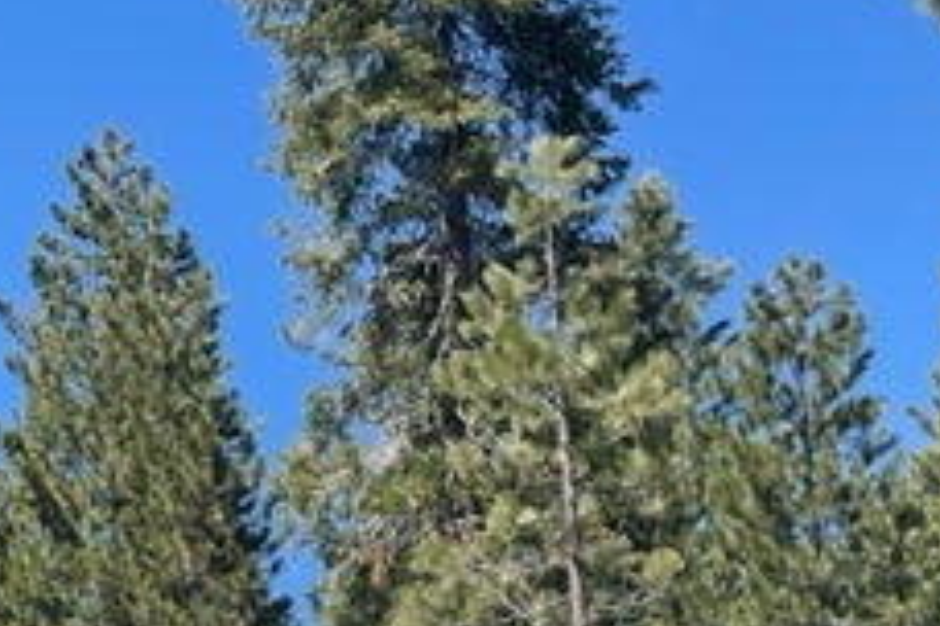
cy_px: 939
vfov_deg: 16.4
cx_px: 4
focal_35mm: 76
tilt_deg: +8.1
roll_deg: +2.4
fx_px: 1984
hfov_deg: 25.4
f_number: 1.6
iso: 32
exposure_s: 1/2132
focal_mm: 4.2
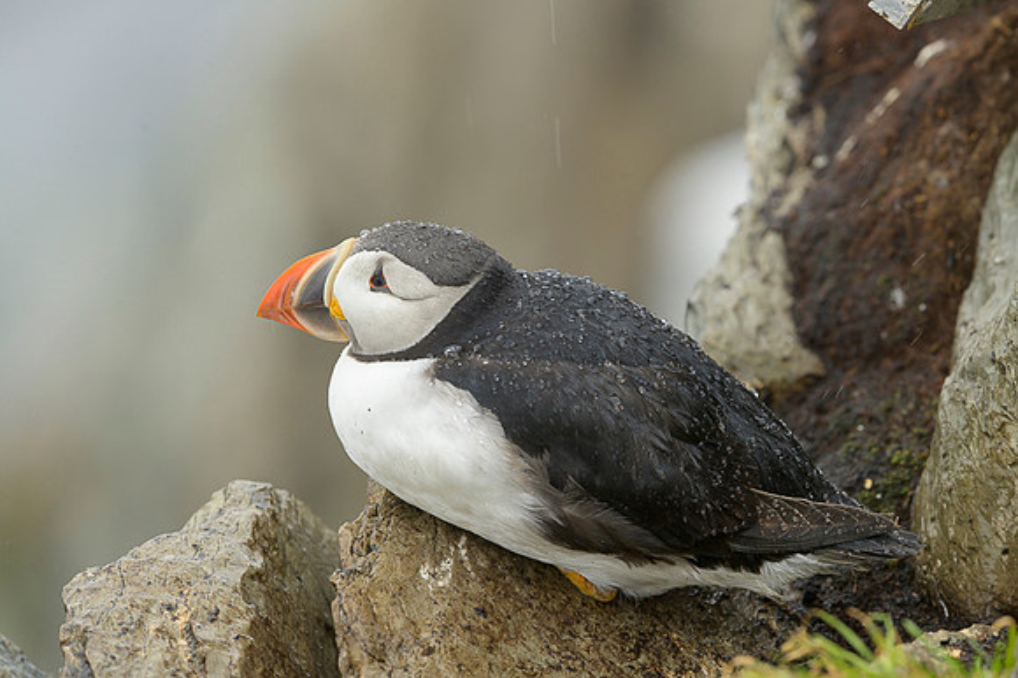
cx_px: 509
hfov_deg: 4.1
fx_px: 14130
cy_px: 339
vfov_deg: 2.7
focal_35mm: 500
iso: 500
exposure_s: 1/250
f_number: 6.3
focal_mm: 500
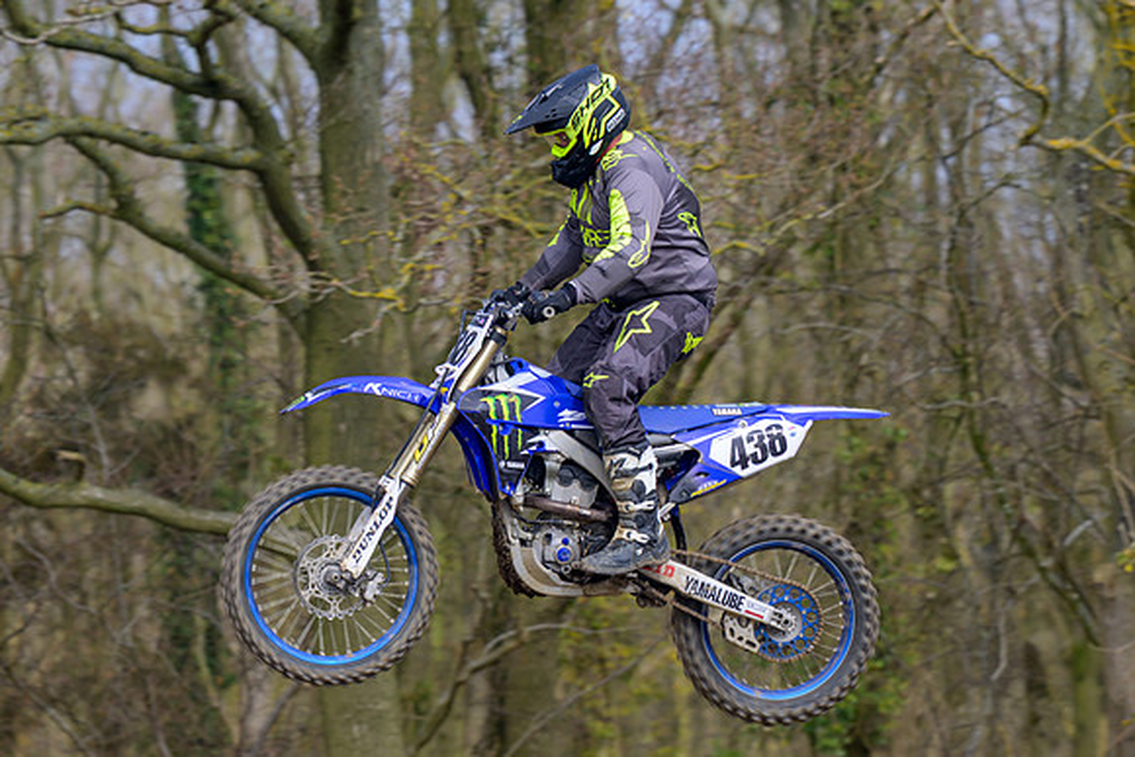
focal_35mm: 263
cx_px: 588
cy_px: 282
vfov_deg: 5.2
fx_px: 8307
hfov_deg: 7.8
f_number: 4
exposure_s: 1/500
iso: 100
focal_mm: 140
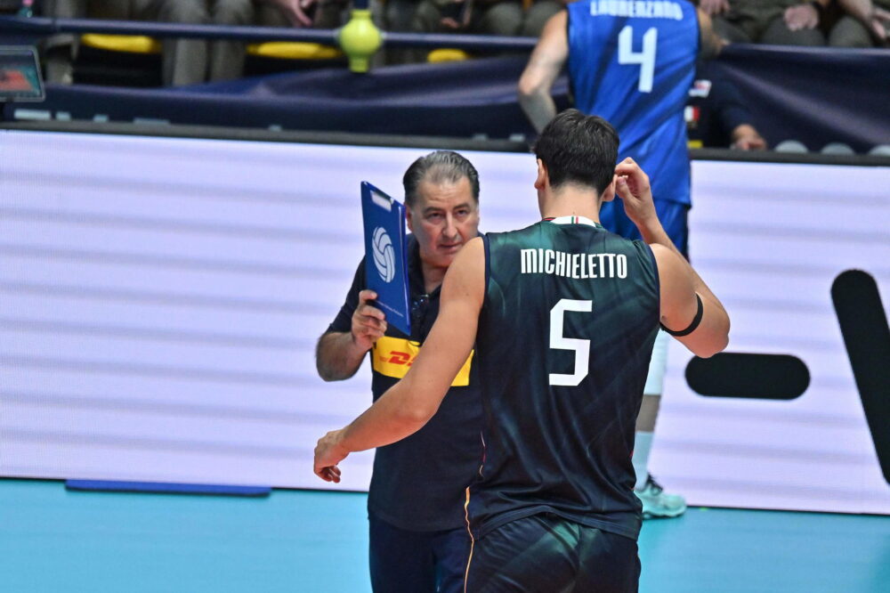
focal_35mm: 435
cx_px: 445
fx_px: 10750
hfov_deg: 4.7
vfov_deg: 3.2
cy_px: 296
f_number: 5.3
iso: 3200
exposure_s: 1/1250
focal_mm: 290
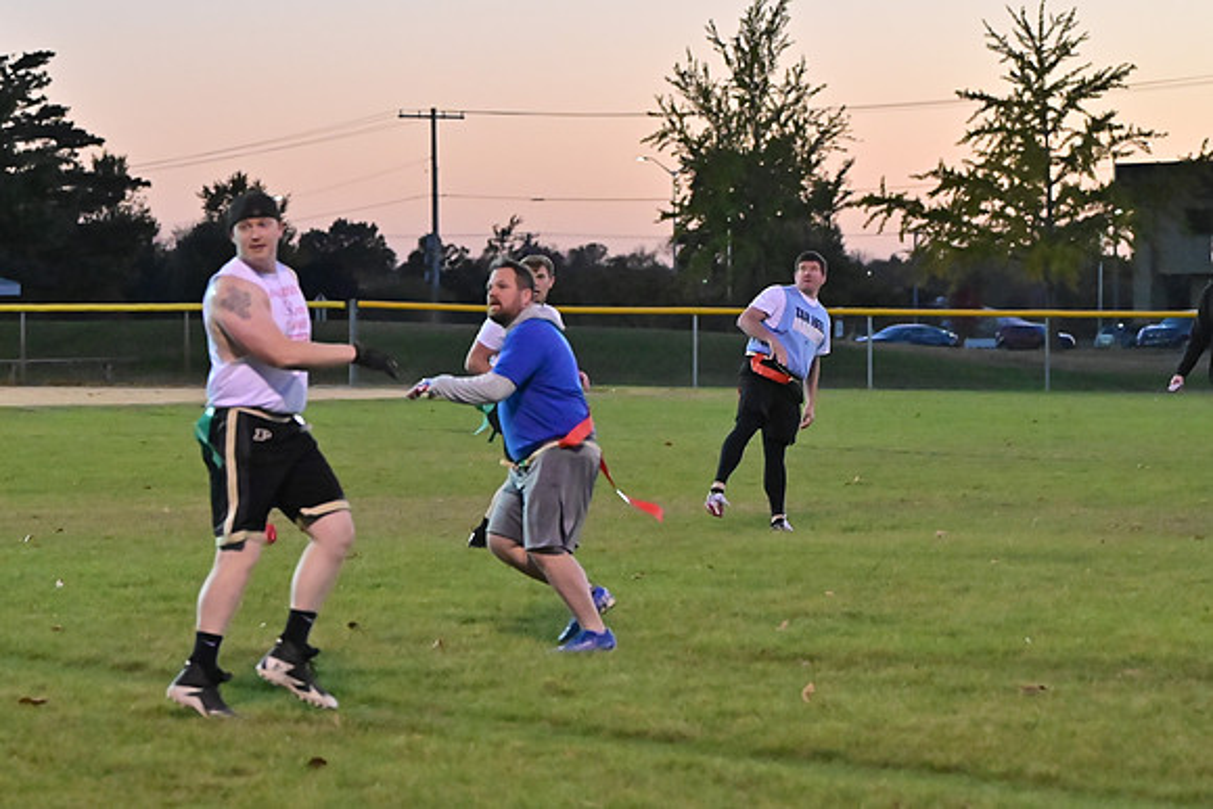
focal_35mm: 142
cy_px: 404
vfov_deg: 9.7
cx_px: 606
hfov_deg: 14.4
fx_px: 4786
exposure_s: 1/640
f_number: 4
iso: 6400
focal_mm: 95
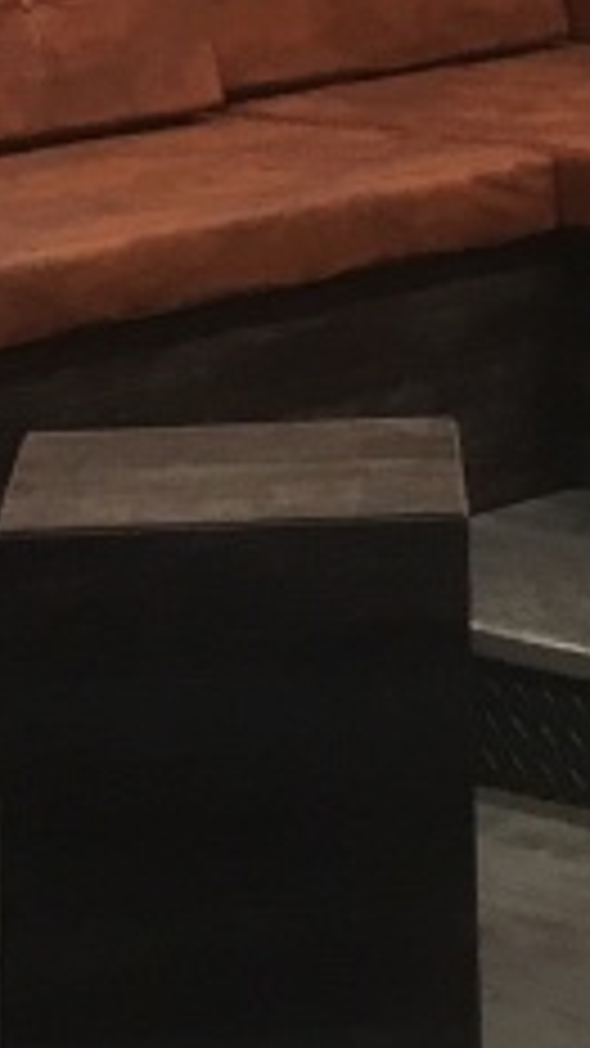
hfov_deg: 7.4
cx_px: 572
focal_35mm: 163
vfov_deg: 12.2
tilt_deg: +2.8
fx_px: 4535
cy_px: -769
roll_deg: +1.0
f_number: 2.2
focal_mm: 4.15
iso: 64
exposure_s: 1/30
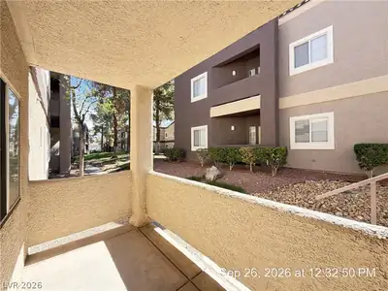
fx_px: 157
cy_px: 146
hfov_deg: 102.1
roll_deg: +0.3
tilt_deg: +0.2
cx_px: 194
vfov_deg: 85.7
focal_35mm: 14
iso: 64
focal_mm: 2.22
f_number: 2.2
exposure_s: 1/185
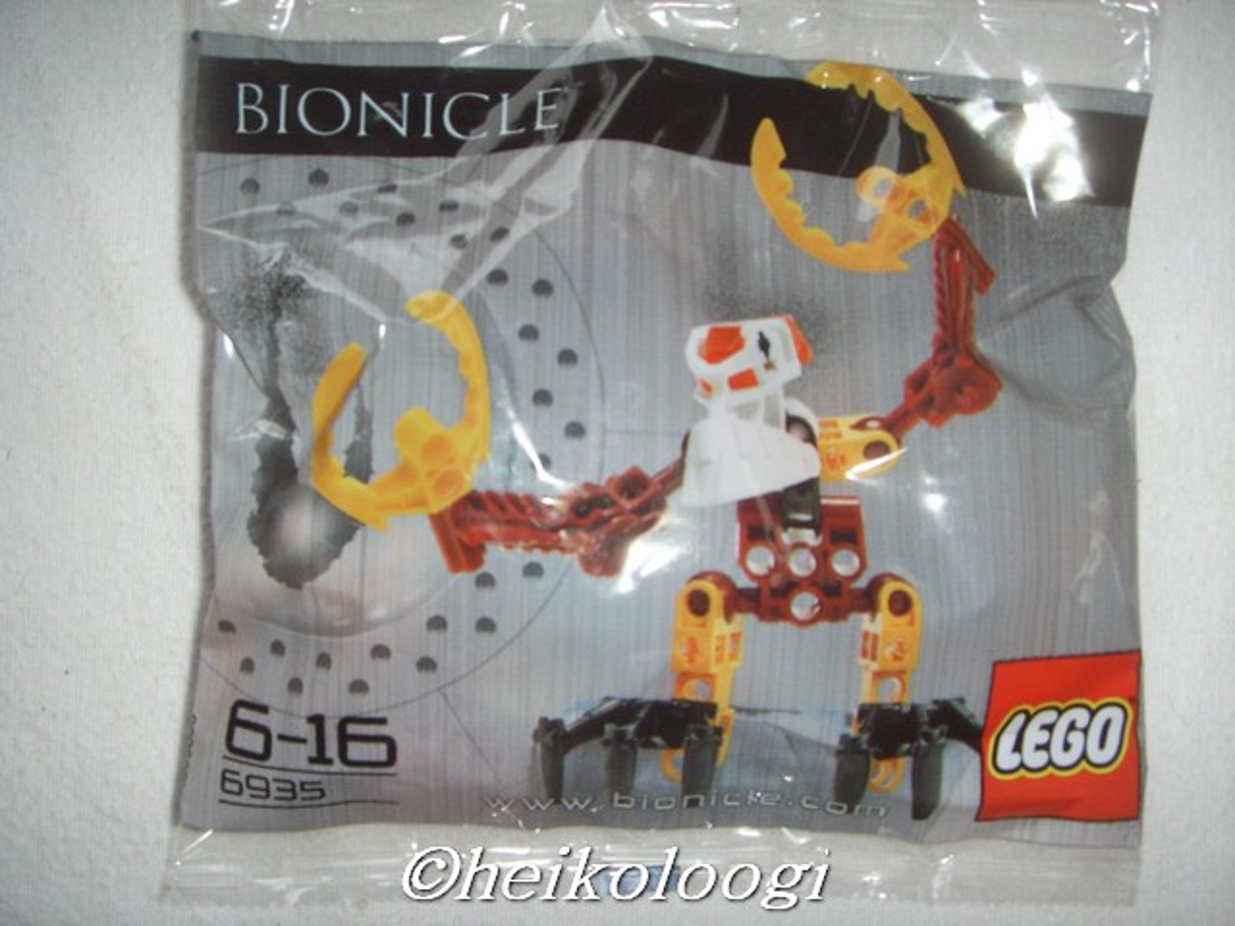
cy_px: 463
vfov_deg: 36.8
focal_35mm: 39
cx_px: 618
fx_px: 1391
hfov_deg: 47.9
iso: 100
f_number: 3.5
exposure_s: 1/45
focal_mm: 6.6
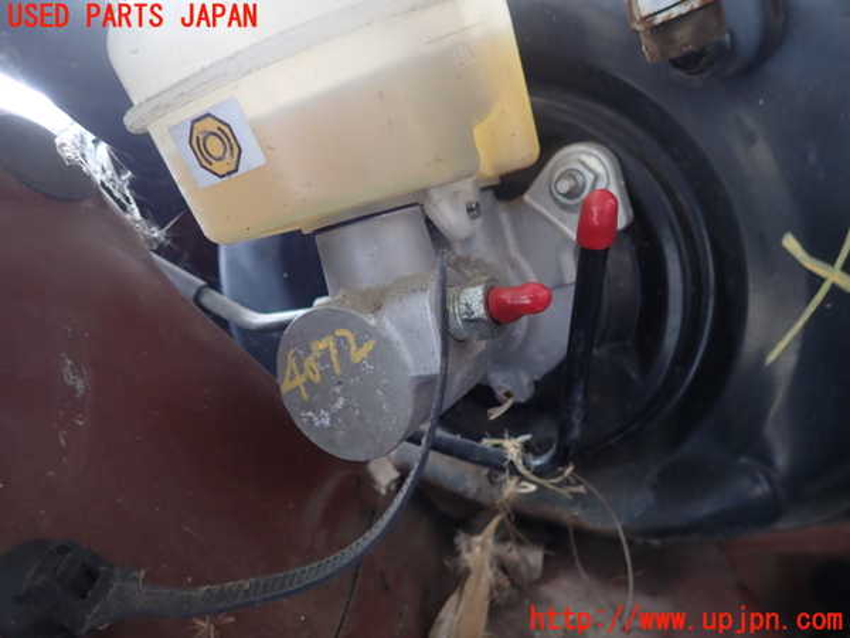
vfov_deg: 54.9
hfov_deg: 69.4
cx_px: 425
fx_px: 614
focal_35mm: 25
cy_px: 319
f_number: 2
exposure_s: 1/60
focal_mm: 4.5
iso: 160
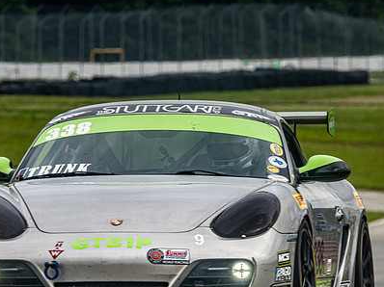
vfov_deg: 1.2
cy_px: 166
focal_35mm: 1226
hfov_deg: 1.6
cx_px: 148
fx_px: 13592
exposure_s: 1/320
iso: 320
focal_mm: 420
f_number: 11
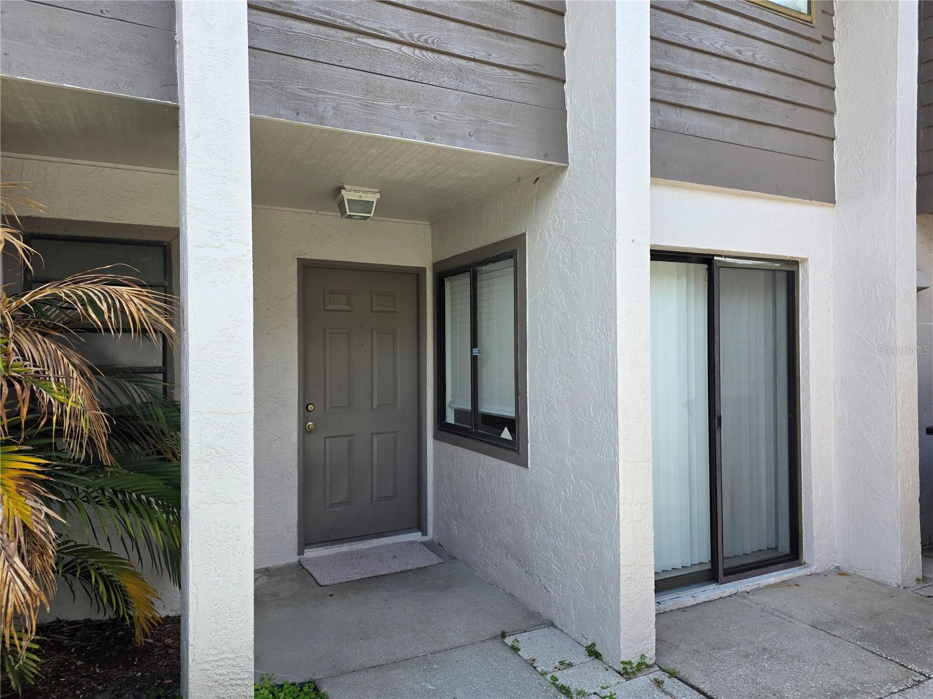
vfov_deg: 58.9
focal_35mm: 23
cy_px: 350
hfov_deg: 73.9
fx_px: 620
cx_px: 466
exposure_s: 1/359
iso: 25
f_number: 1.7
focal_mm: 6.3
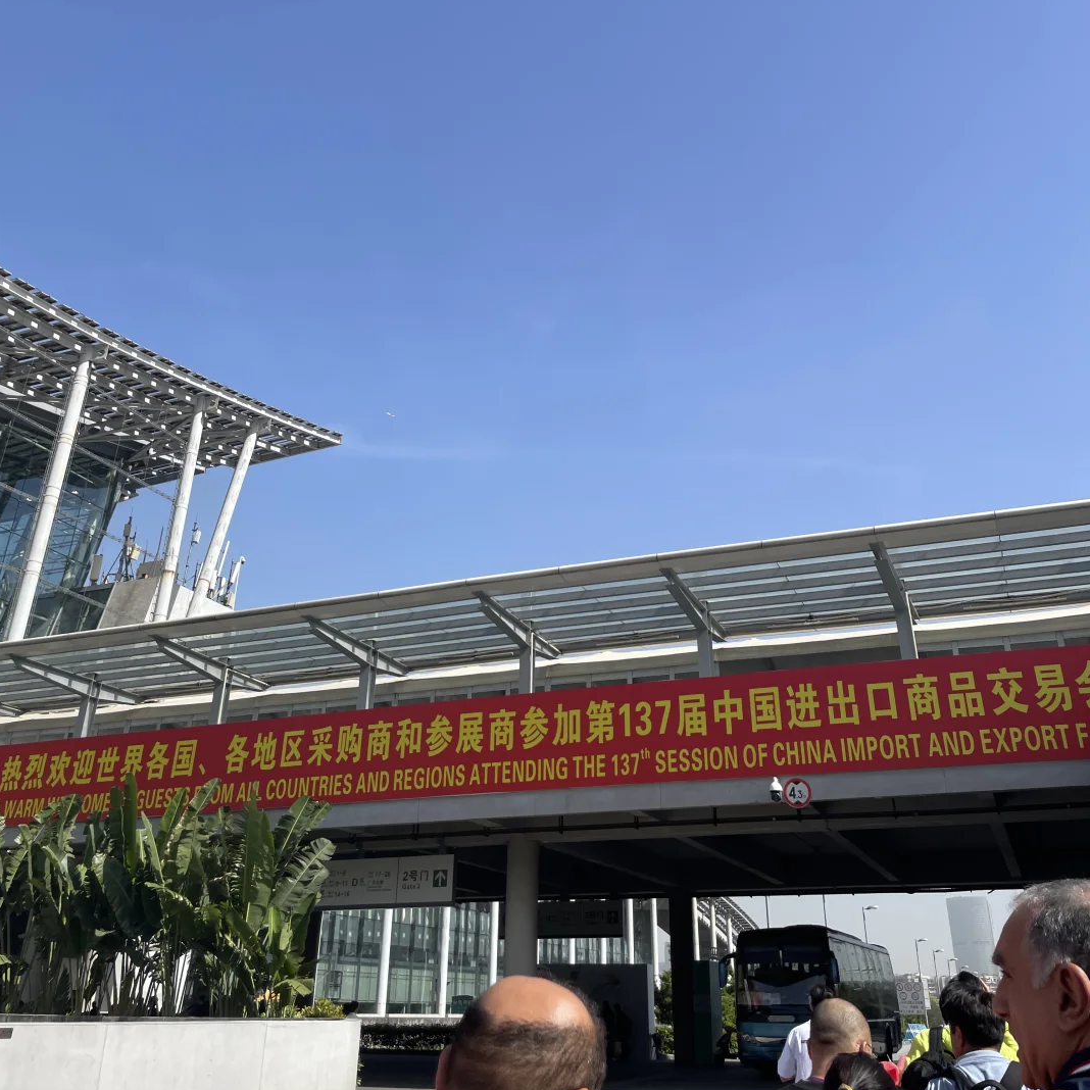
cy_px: 398
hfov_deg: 52.5
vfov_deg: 51.9
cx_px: 548
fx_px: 1104
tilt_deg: +30.8
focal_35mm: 31
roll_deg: -0.2
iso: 32
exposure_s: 1/3125
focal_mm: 4.2
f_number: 1.6
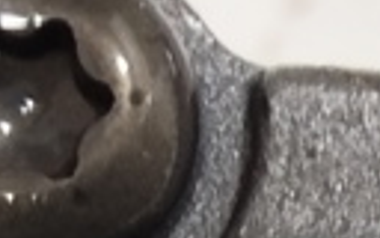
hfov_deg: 8.1
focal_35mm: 254
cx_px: 520
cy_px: 556
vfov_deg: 5.0
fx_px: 2630
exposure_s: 1/17
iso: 400
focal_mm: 5.31
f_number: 1.7
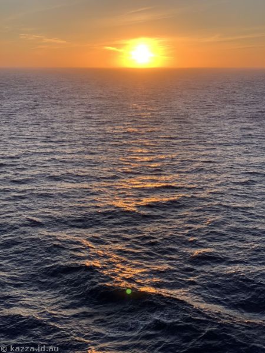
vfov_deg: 36.8
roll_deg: -0.1
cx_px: 132
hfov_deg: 28.0
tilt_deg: -11.1
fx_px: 531
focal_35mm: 52
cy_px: 176
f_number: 2.4
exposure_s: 1/345
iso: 16
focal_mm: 6
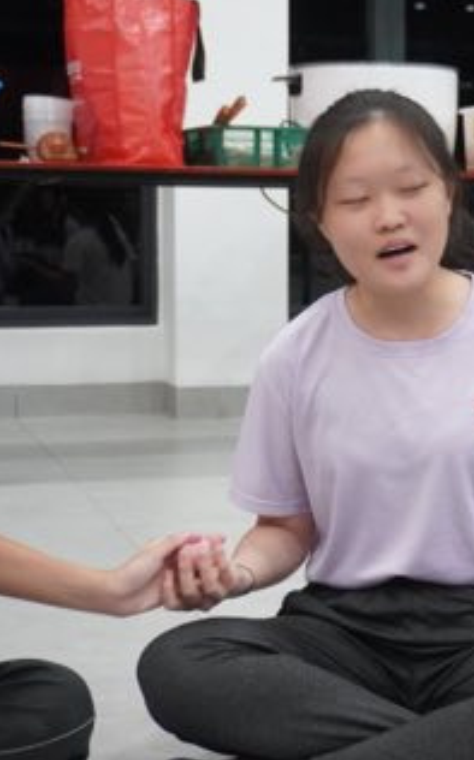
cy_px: 378
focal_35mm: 79
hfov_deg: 16.1
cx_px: 491
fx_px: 1636
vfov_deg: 26.2
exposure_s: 1/160
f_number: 5
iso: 5000
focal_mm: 34
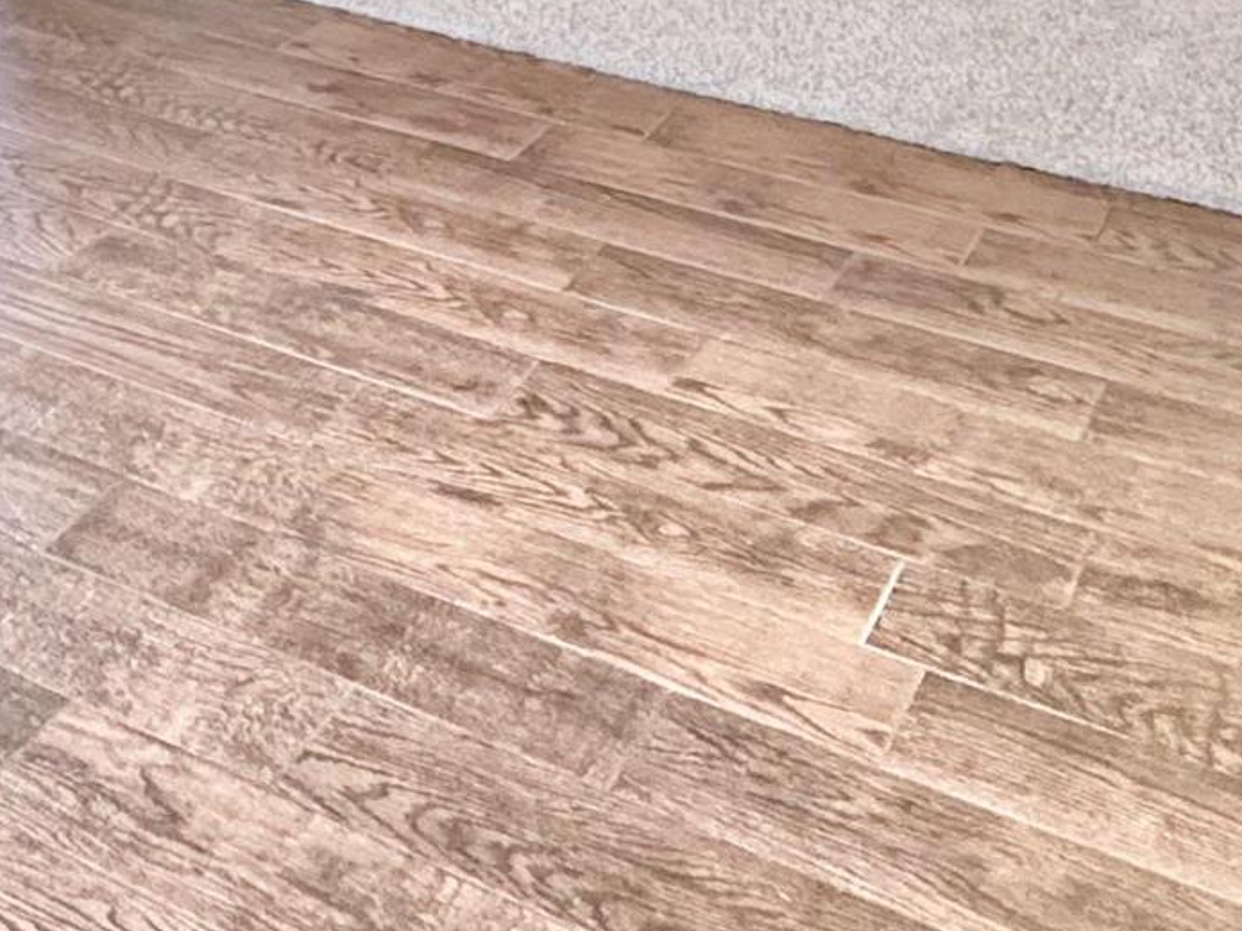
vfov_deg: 20.6
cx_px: 152
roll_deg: -0.1
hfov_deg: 30.0
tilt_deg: -10.6
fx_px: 2224
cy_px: -417
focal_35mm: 62
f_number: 2.2
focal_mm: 2.22
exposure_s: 1/60
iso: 500
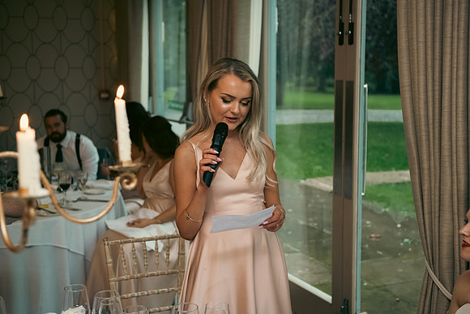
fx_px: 718
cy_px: 157
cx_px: 235
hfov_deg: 36.2
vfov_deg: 24.6
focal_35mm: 55
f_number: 3.5
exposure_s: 1/160
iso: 1000
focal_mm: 55
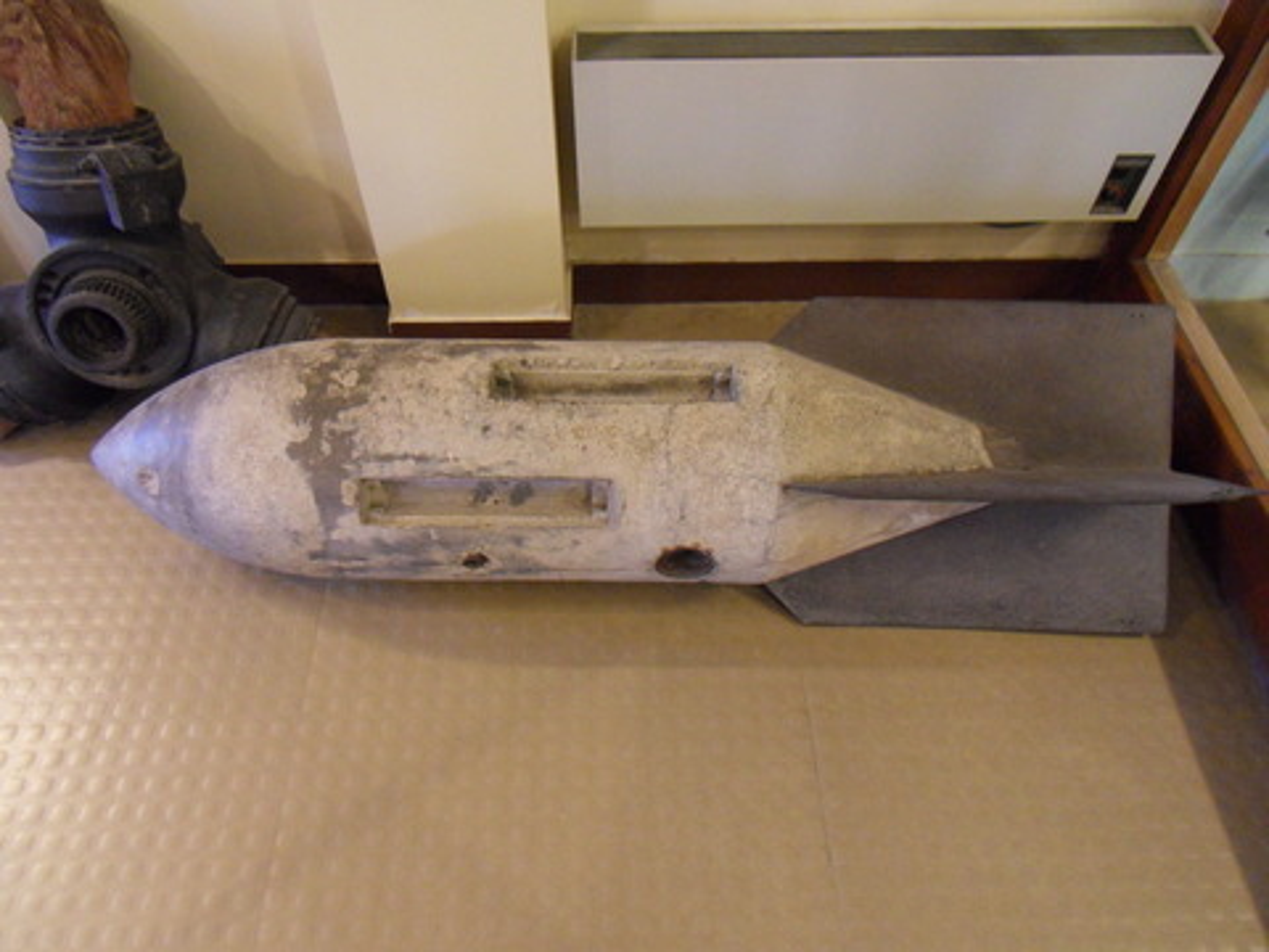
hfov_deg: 71.6
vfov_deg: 56.8
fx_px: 880
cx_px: 634
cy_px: 476
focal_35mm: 24
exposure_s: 1/15
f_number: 3.3
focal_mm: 4.3
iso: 400
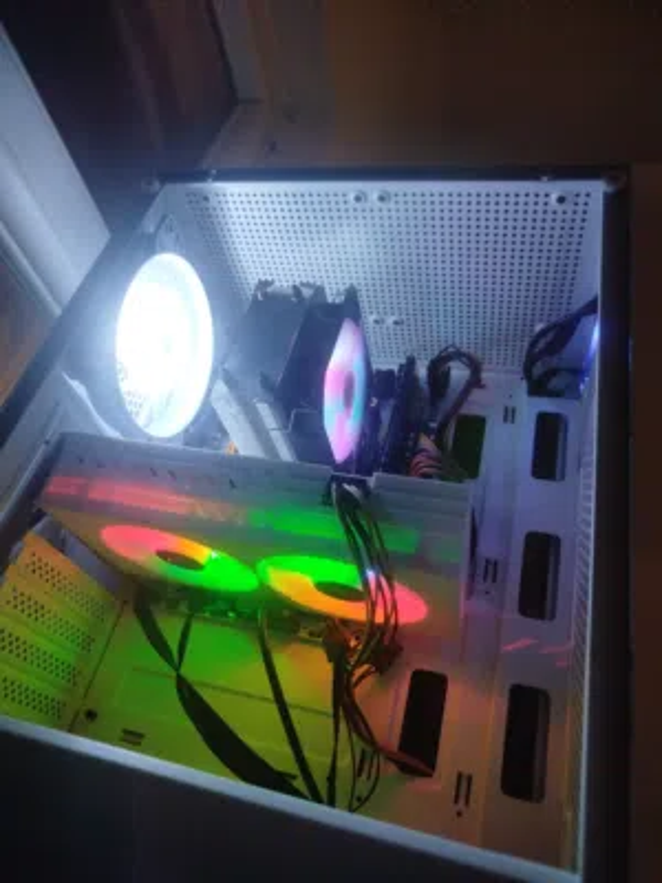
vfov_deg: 71.6
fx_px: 612
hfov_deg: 56.8
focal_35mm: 24
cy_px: 442
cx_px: 331
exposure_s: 1/33
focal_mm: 5.31
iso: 320
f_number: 1.7
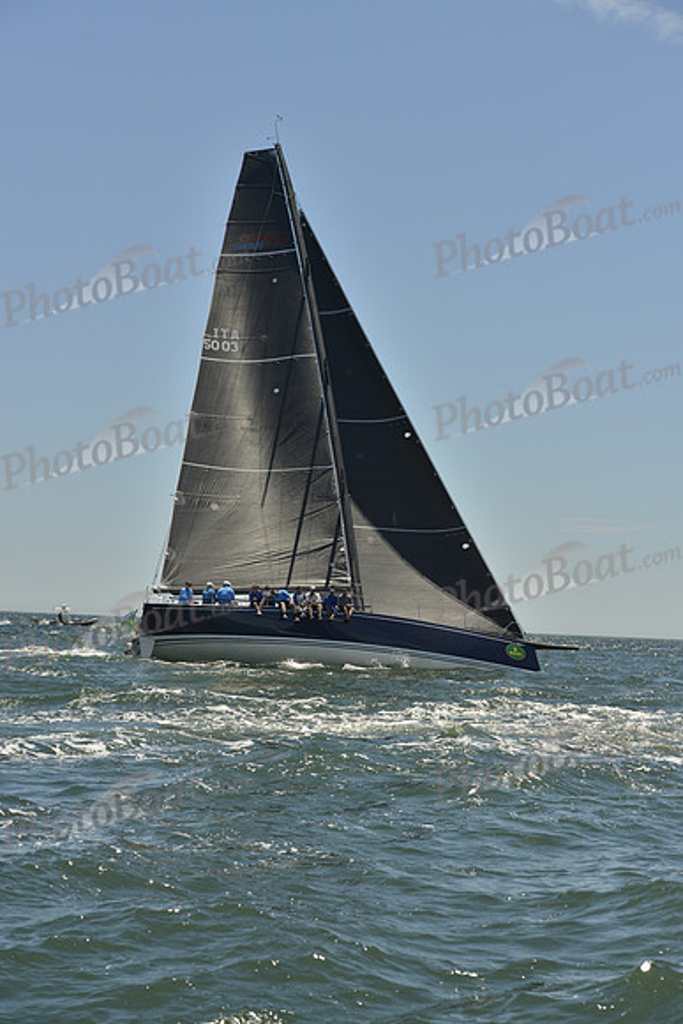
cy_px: 512
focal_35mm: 70
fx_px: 1991
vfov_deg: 28.8
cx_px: 342
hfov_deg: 19.5
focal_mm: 70
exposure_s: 1/1600
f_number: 8
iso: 280
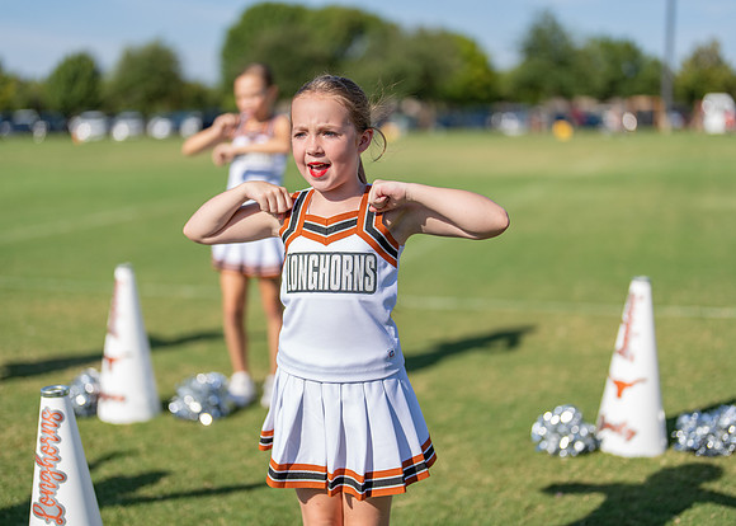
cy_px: 263
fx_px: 1095
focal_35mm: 52
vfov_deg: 27.0
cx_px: 368
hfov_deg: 37.2
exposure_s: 1/8000
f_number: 1.2
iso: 100
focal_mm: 50
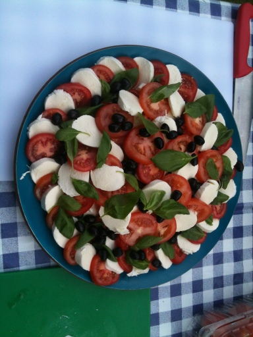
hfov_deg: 40.7
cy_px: 168
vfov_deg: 52.6
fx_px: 341
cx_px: 126
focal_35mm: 35
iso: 64
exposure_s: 1/431
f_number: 2.8
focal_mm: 3.85
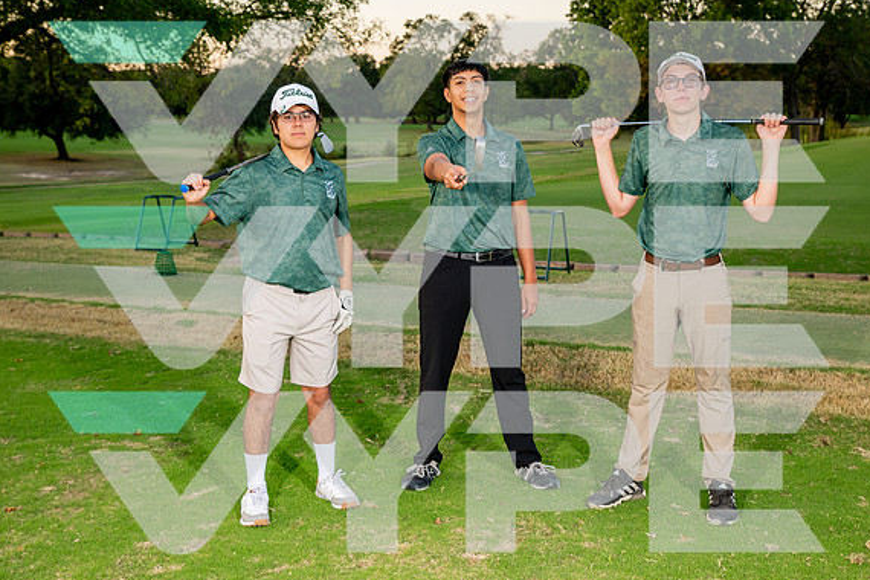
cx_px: 441
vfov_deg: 28.1
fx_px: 1160
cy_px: 288
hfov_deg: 41.1
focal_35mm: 48
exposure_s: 1/200
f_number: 6.3
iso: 400
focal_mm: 46
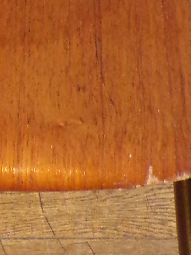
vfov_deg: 13.7
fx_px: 986
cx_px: 15
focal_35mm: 134
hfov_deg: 11.0
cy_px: -144
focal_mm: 4.3
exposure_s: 1/15
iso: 400
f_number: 3
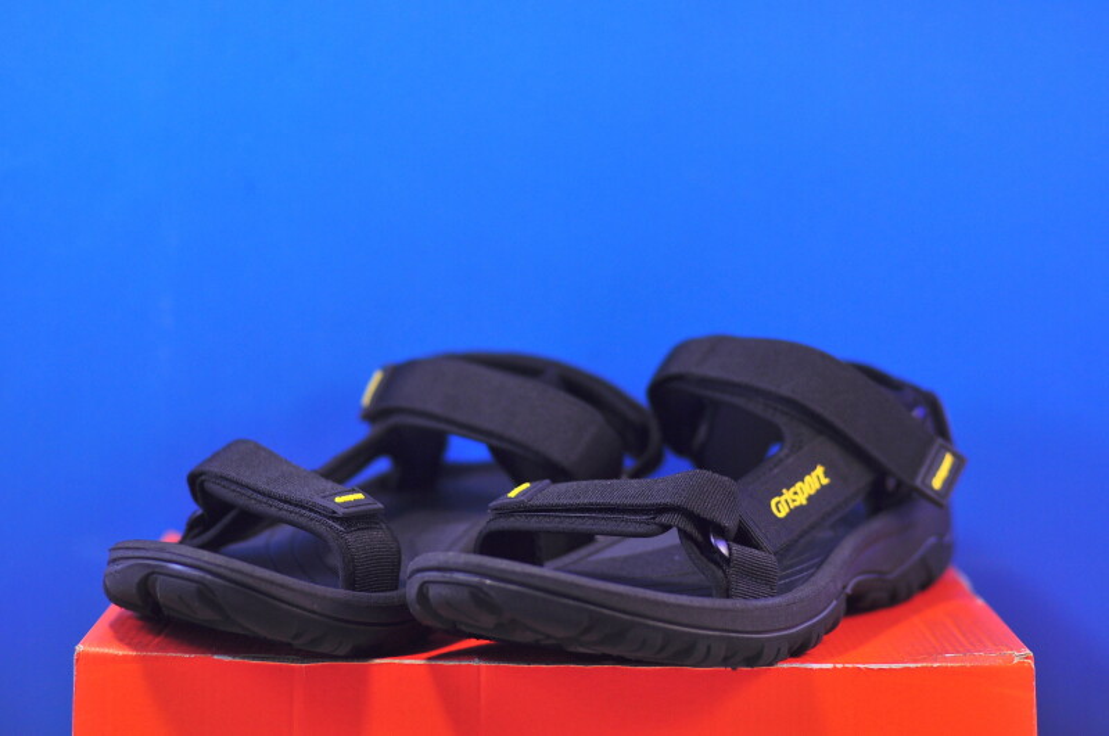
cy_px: 368
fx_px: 2307
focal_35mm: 75
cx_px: 554
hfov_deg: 27.0
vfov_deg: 18.1
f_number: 2.2
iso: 250
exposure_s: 1/320
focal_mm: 50
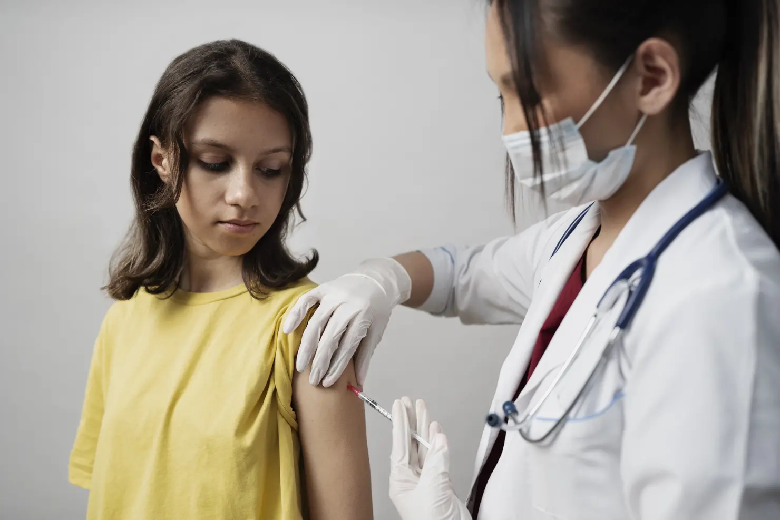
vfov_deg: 37.9
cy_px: 260
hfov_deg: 54.4
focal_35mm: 35
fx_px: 758
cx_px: 390
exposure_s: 1/200
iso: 320
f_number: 2.2
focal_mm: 35
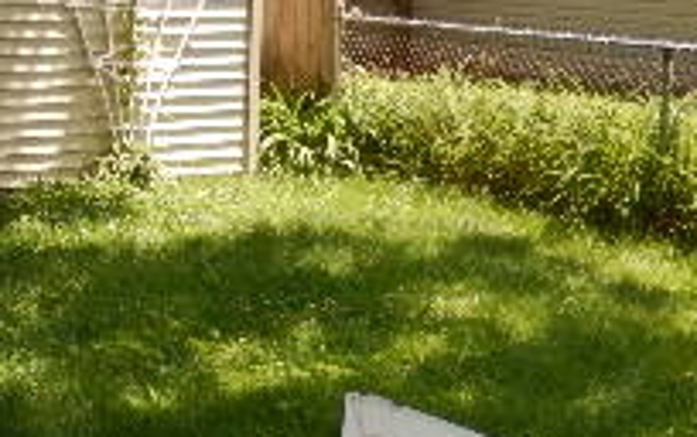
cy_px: 236
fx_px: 1578
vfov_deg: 15.8
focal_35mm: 83
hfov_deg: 23.7
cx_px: -17
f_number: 3.4
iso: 125
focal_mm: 4.5
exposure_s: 1/500
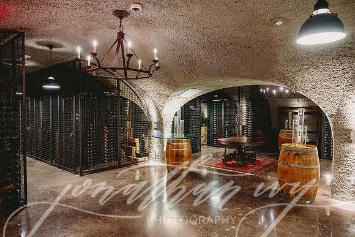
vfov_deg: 53.2
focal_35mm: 24
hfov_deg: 73.7
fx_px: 237
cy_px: 118
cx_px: 178
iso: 1250
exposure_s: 1/10
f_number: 5
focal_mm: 24
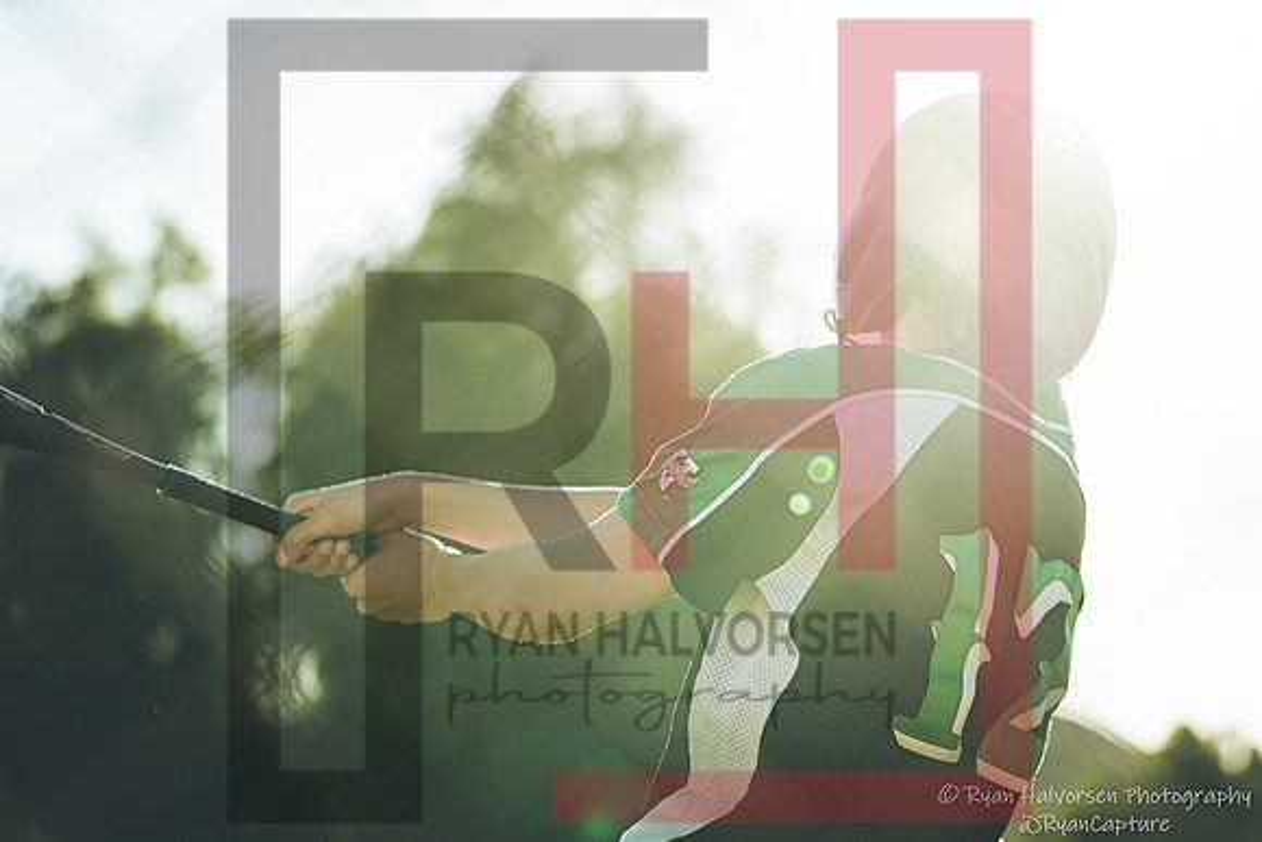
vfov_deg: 12.5
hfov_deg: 18.6
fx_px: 3849
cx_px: 853
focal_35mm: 110
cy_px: 416
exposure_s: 1/2500
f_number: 2.8
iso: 100
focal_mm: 77
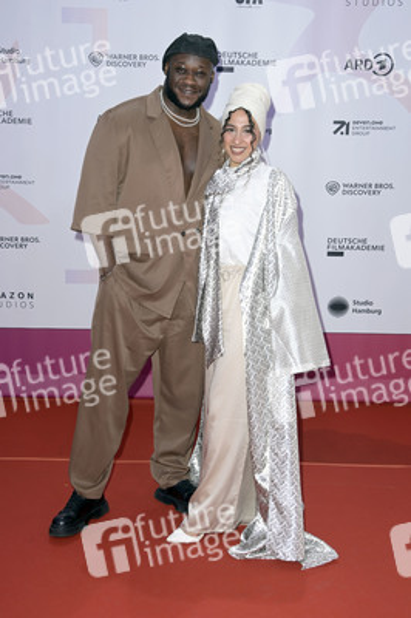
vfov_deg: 44.5
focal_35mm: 44
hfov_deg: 30.5
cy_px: 309
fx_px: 755
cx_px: 206
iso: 400
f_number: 6.3
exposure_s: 1/250
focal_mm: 44
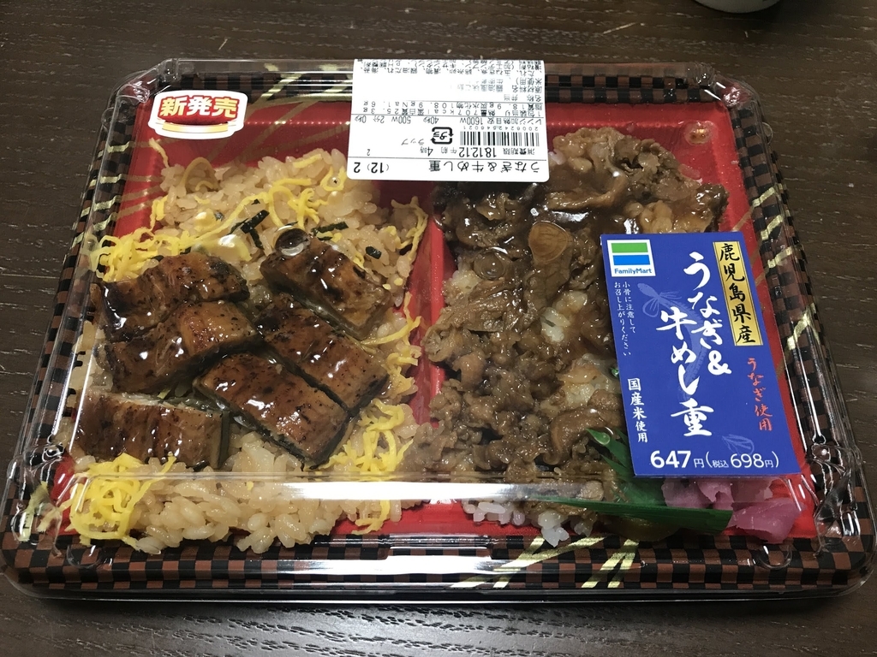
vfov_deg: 49.7
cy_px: 328
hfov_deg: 63.4
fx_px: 709
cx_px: 438
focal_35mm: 28
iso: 40
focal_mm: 3.99
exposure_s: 1/17
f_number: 1.8
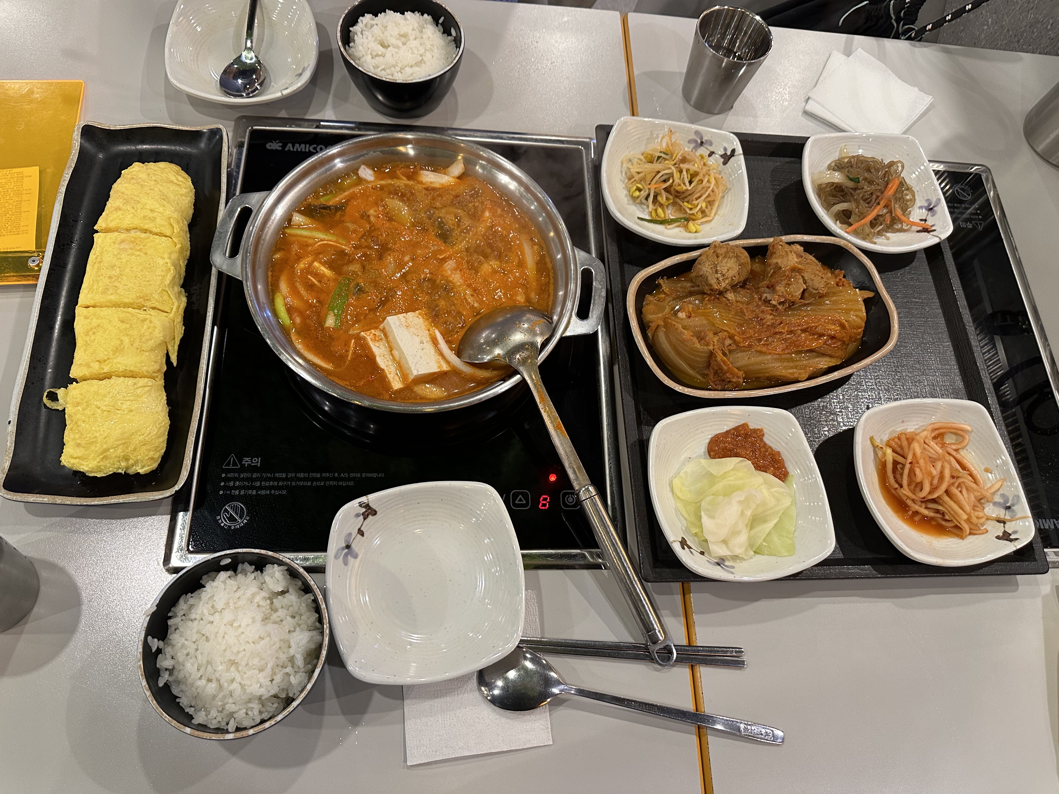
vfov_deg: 56.8
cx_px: 530
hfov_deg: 71.6
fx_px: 734
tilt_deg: -65.0
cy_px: 397
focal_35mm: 24
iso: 250
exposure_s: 1/60
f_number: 1.78
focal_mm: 6.86
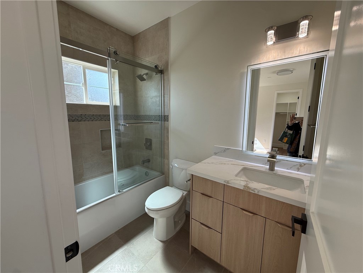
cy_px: 136
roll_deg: -0.8
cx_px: 182
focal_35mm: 14
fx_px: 147
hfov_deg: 102.1
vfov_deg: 85.7
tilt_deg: -7.7
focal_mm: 2.22
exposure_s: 1/171
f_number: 2.2
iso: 64
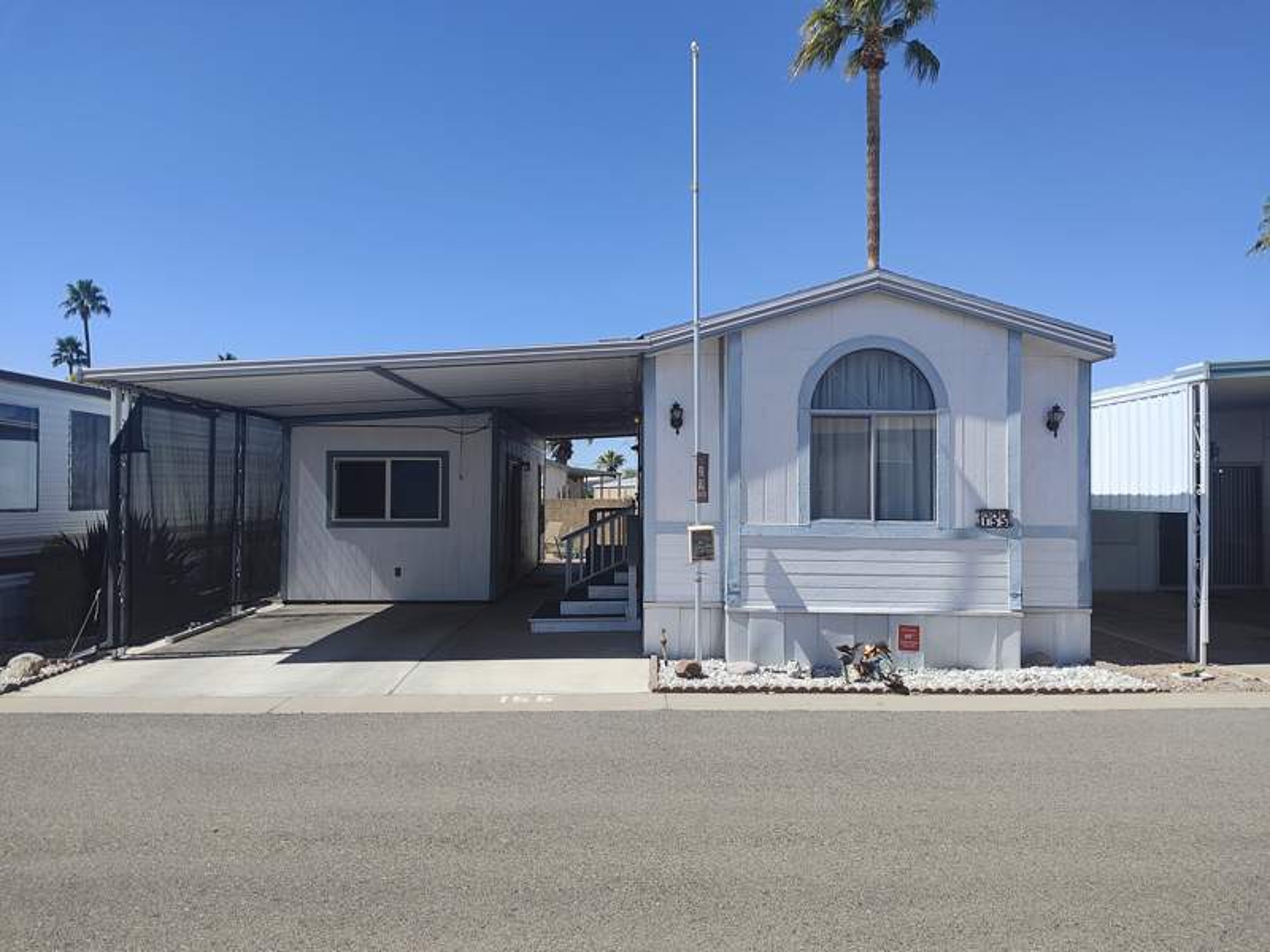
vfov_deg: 54.9
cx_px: 635
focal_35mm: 25
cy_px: 476
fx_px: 917
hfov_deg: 69.4
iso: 102
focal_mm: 4.15
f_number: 1.5
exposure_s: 1/2932
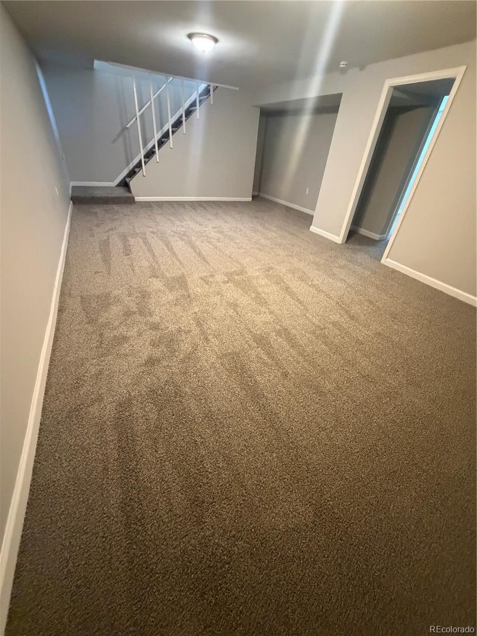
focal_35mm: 14
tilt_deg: -36.2
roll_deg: -6.3
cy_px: 318
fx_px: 257
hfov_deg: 85.7
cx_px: 238
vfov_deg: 102.1
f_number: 2.2
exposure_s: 1/60
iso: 1000
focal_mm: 2.22
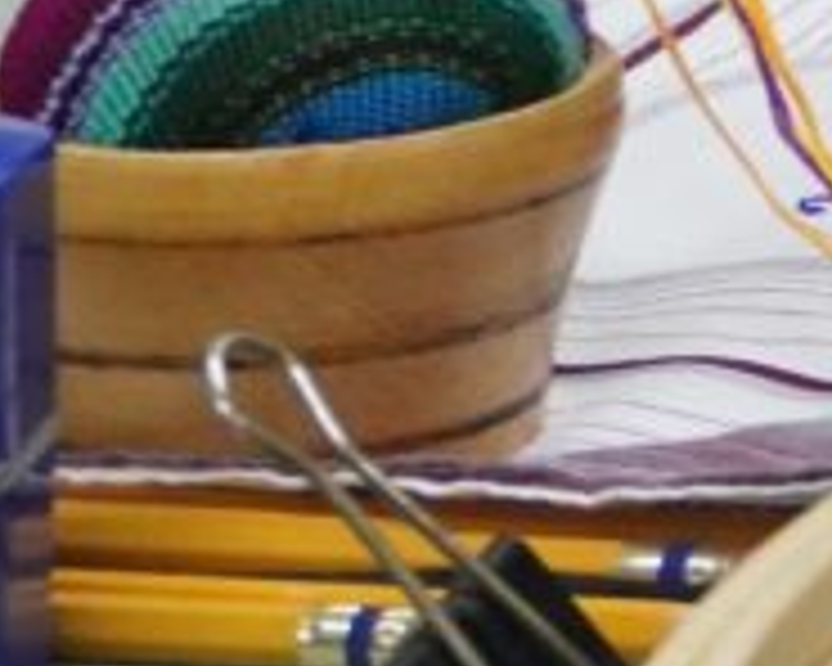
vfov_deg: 6.1
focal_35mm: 234
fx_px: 5762
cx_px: 2707
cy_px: -1314
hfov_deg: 7.1
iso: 1250
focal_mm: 20
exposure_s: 1/50
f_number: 5
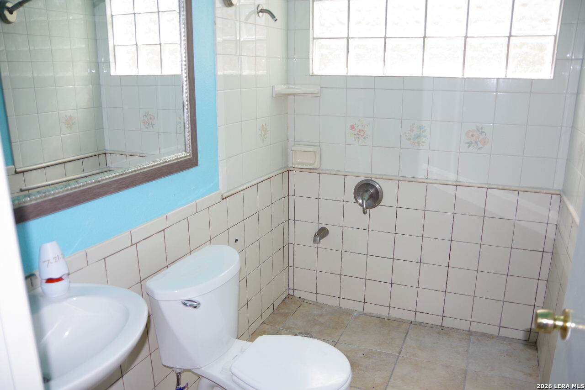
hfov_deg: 67.4
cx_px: 292
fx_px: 439
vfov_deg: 48.0
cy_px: 195
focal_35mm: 27
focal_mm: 18
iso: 200
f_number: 3.5
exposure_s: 1/80
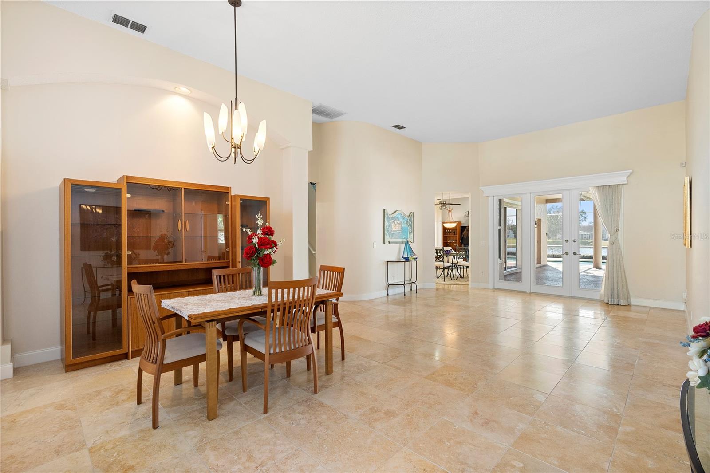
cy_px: 236
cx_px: 355
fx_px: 315
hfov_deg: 96.7
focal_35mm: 16
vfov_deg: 73.7
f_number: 8
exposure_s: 1/13
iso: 800
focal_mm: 16
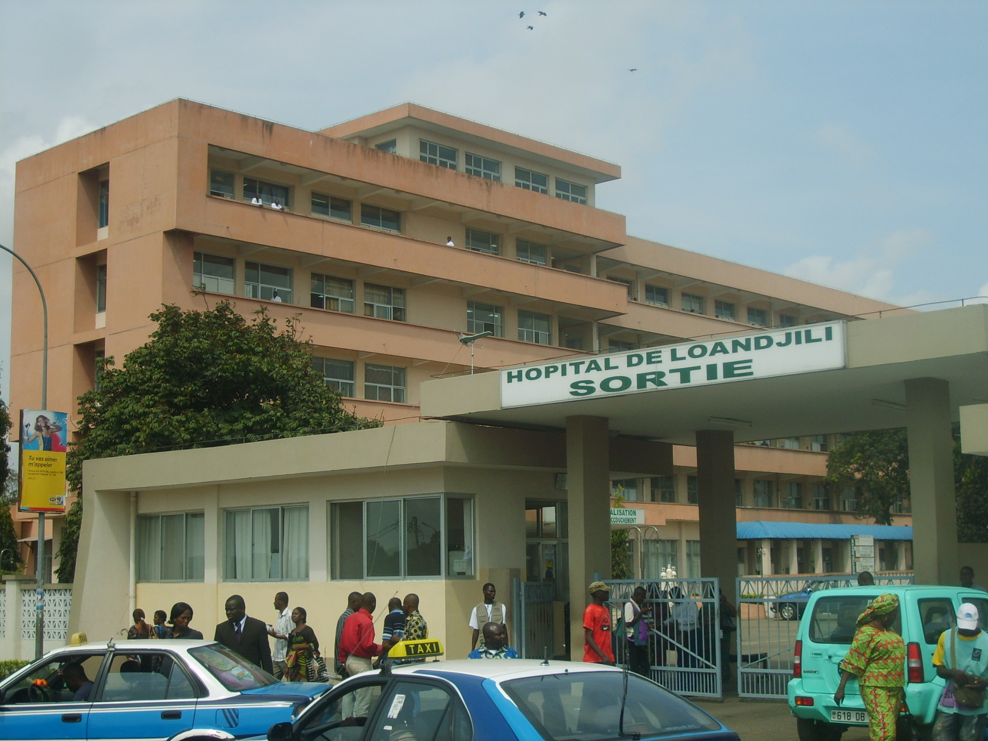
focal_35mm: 52
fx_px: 1484
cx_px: 494
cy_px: 370
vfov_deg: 28.0
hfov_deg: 36.8
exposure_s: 1/180
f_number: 8.4
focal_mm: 8.7
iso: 50
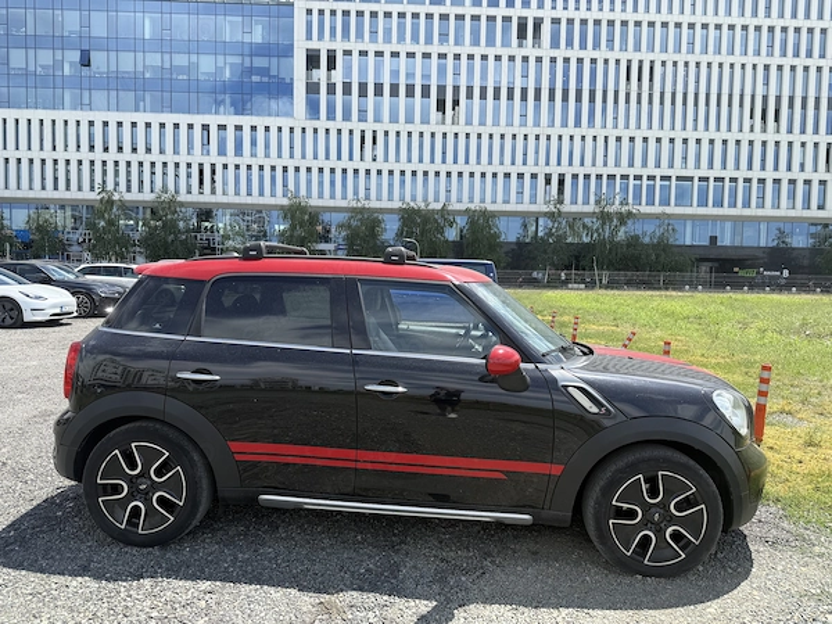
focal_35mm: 24
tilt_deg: -1.1
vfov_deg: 56.8
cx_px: 416
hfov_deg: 71.6
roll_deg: -1.1
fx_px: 577
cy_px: 312
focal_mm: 6.76
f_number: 1.78
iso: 80
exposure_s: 1/2445
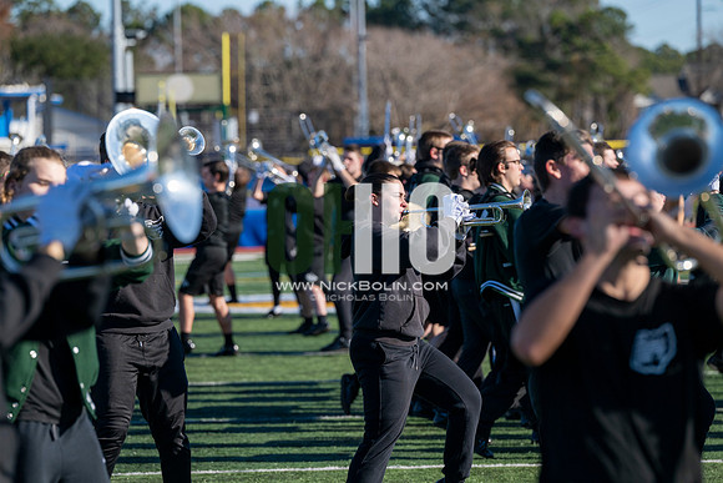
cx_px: 362
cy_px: 242
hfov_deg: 10.3
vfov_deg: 6.9
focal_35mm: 200
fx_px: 4017
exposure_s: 1/2000
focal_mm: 200
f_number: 5
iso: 250
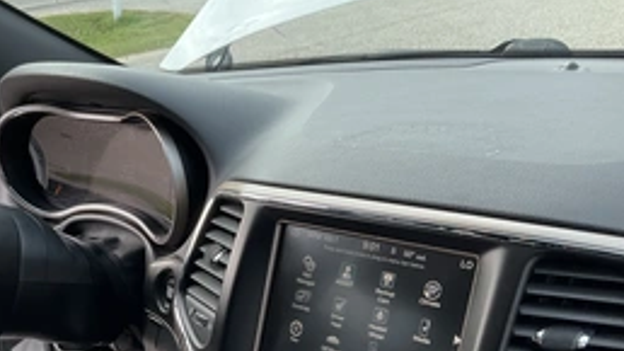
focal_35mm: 49
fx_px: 811
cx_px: 186
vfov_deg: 23.6
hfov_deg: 41.3
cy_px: 329
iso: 25
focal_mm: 3
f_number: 1.8
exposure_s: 1/122
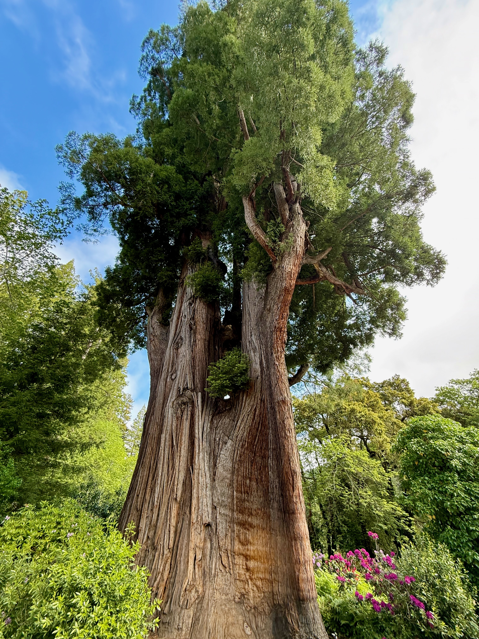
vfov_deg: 102.1
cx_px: 240
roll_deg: +1.8
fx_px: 258
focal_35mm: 14
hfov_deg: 85.7
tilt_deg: +41.9
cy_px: 320
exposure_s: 1/107
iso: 64
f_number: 2.2
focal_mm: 2.22
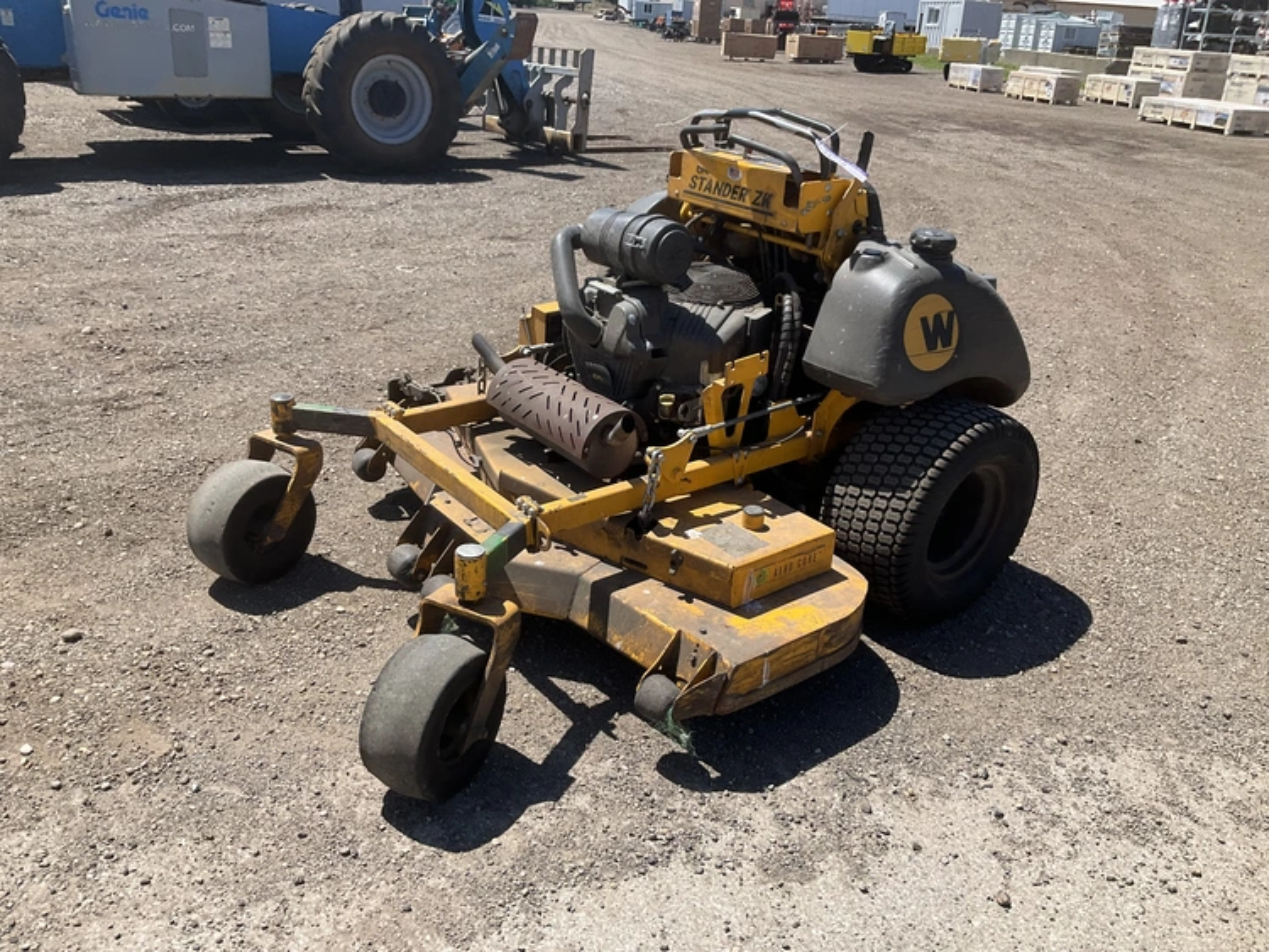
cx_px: 634
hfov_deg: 61.6
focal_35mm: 29
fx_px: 1063
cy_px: 476
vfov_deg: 48.3
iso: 25
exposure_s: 1/1412
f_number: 1.8
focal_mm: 3
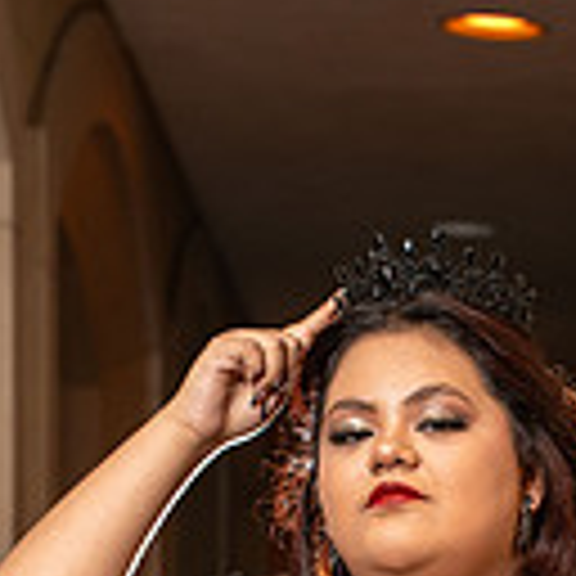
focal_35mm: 206
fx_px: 3878
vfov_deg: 8.2
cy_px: 976
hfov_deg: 8.5
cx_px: 558
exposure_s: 1/200
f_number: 5.6
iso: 500
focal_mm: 69
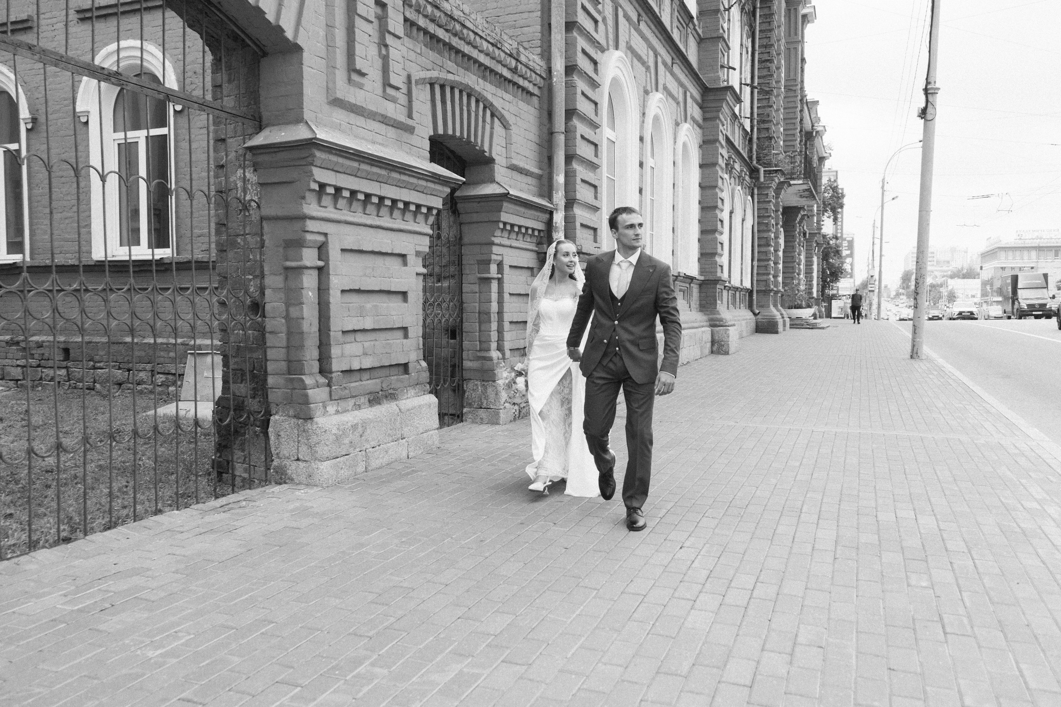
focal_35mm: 28
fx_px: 825
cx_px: 530
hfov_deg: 65.5
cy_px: 354
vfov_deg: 46.4
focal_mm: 28
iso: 500
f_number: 4
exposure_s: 1/1600
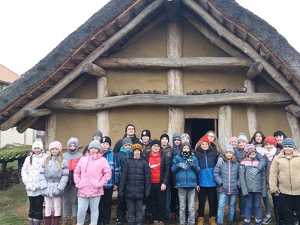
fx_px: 303
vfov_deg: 40.7
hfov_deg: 52.4
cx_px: 172
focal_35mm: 35
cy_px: 115
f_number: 1.9
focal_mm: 3.7
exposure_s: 1/33
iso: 64
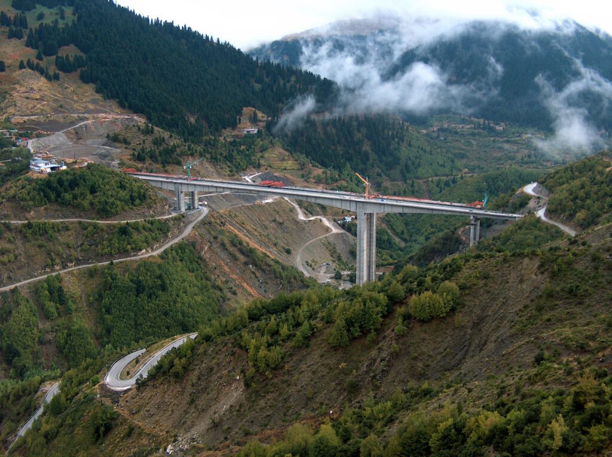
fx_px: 654
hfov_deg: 50.2
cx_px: 306
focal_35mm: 37
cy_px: 228
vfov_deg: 38.6
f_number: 2.8
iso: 100
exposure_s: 1/433
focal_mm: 7.6
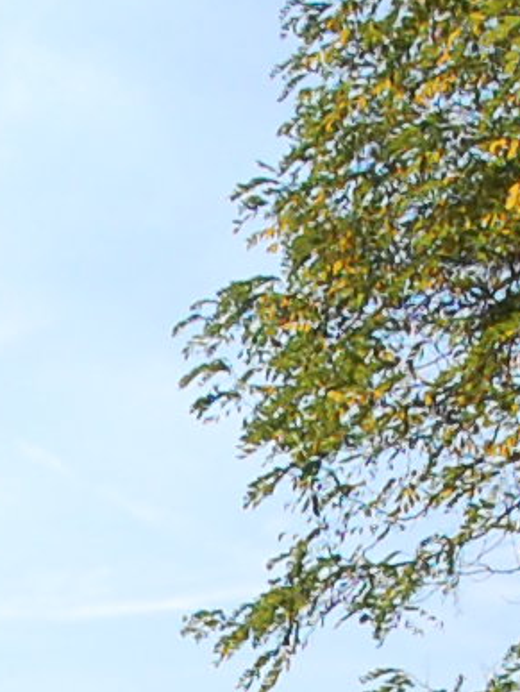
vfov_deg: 10.7
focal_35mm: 179
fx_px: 3579
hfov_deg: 8.3
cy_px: 935
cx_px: 147
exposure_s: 1/2500
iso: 400
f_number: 5.6
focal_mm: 16
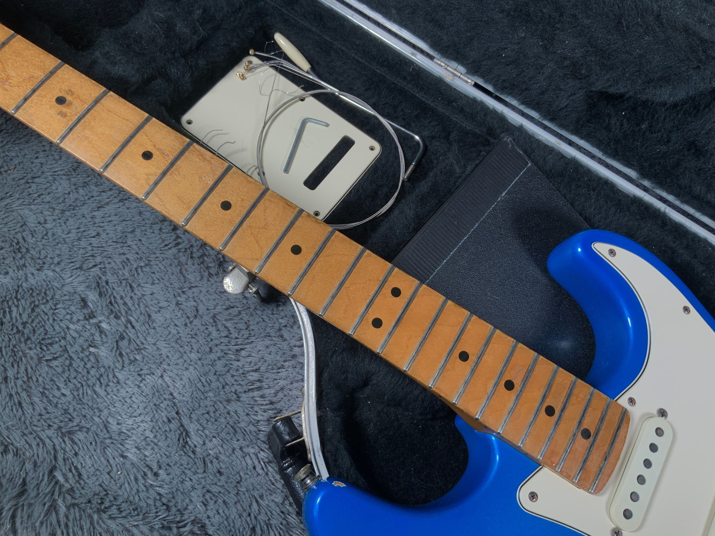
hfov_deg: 61.7
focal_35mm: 29
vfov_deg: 48.2
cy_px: 268
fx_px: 599
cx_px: 358
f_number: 1.8
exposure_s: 1/104
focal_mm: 3
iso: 25
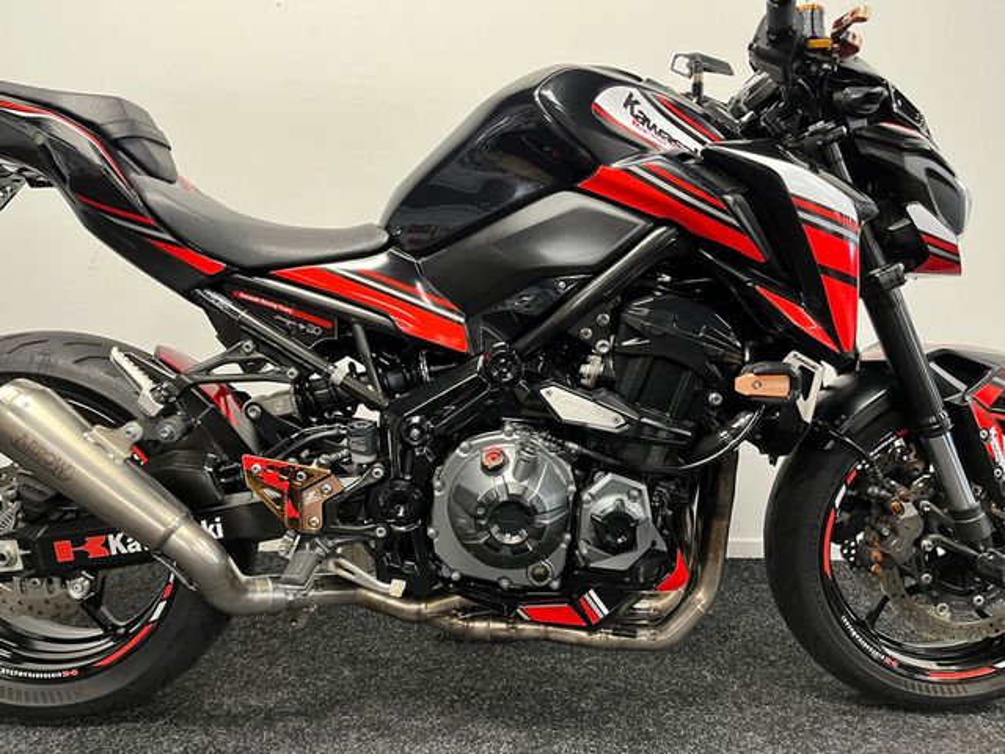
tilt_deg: -9.6
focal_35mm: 26
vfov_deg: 53.1
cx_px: 502
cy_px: 377
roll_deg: +0.3
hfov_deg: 67.3
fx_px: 755
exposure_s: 1/50
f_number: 1.6
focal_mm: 5.1
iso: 400
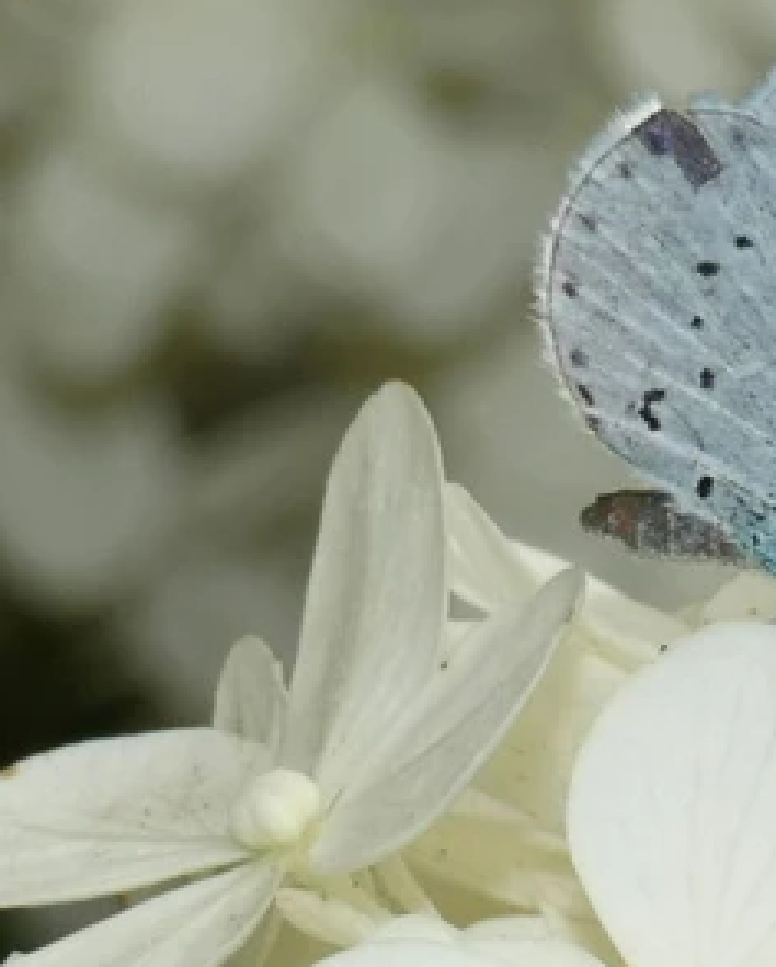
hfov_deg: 5.5
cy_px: 533
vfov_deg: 6.9
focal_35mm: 280
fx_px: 8022
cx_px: 927
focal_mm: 23.7
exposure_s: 1/320
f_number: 5.2
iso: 80
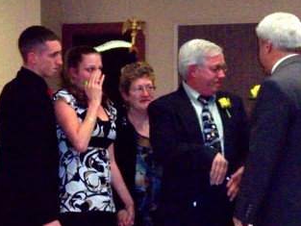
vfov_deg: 6.5
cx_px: 164
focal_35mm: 227
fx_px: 1975
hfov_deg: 8.7
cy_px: 162
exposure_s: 1/90.2
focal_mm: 18.6
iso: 200
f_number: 5.2
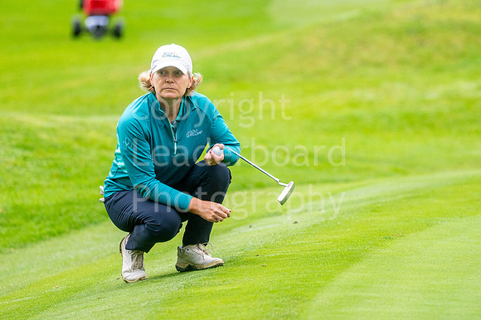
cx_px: 240
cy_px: 160
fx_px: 6009
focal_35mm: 450
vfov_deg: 3.1
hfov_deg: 4.6
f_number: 4
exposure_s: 1/1600
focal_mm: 300
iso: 640
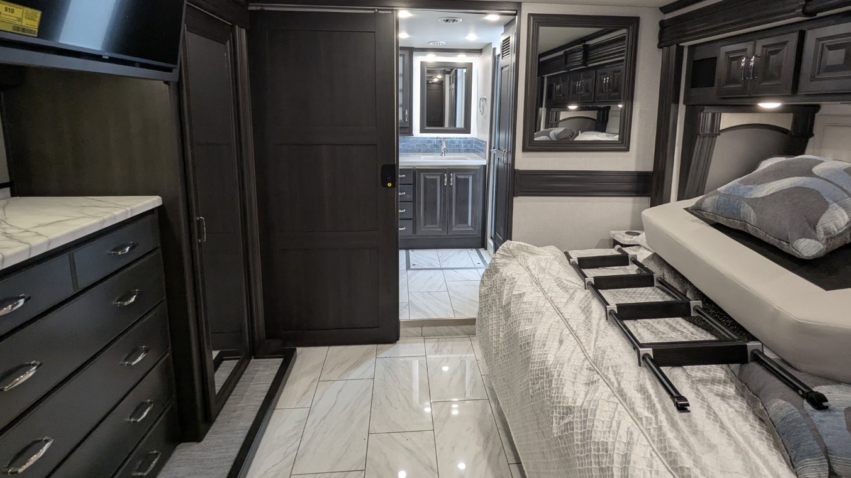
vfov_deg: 60.0
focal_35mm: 18
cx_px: 437
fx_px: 406
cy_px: 172
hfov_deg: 92.6
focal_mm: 2.35
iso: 193
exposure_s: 1/70
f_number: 2.2
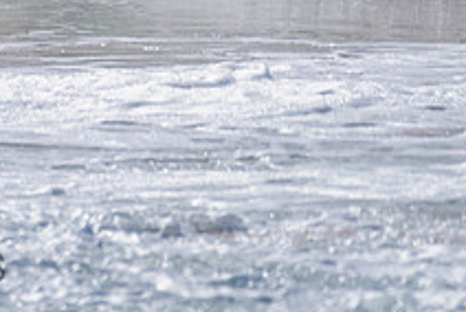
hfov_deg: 1.2
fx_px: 21686
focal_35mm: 1673
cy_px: -198
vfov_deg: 0.8
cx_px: -22
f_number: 5.6
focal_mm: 500
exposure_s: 1/2000
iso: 72
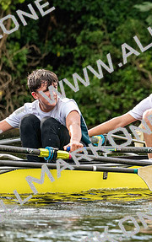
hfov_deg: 1.6
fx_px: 5441
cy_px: 107
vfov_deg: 2.6
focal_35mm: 823
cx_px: 143
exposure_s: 1/2500
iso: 1800
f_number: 4.5
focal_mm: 400
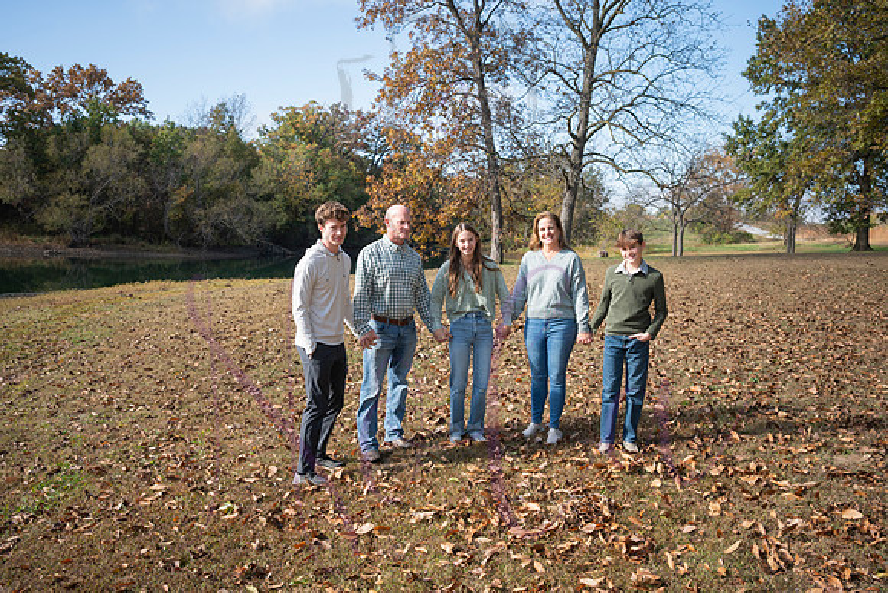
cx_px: 446
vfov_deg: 38.7
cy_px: 294
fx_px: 845
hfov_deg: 55.5
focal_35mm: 34
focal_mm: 32
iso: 400
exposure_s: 1/640
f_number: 6.3
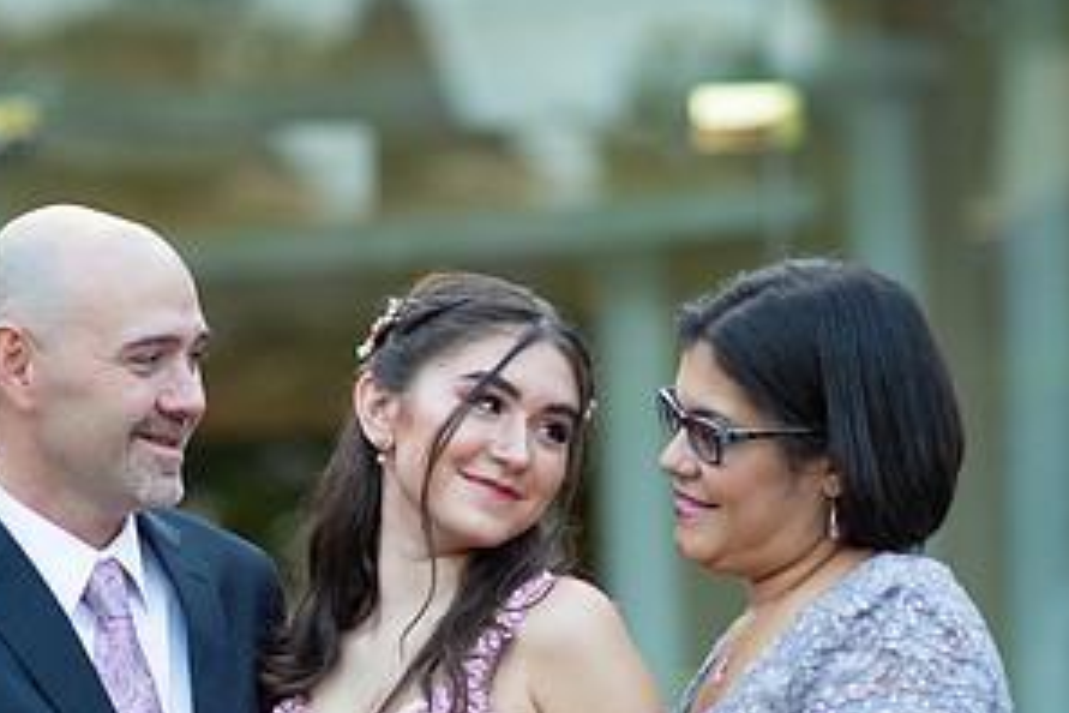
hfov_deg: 12.4
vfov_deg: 8.2
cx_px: 418
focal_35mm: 166
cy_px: 677
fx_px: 4929
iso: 250
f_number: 2
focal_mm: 85
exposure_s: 1/500
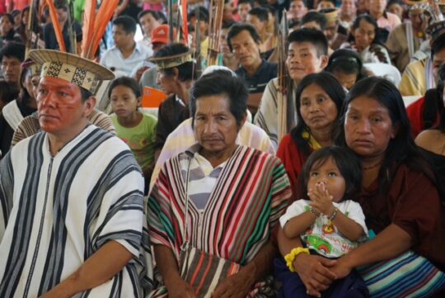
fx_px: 866
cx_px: 222
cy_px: 149
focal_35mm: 70
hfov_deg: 28.8
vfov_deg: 19.5
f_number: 5.6
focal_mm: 70
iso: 4000
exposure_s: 1/160
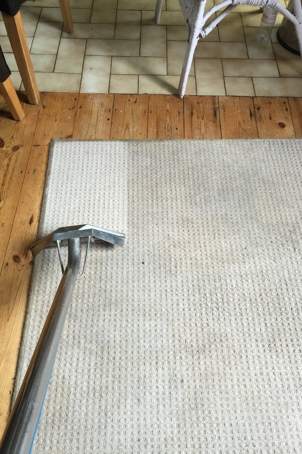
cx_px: 148
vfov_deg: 60.3
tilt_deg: -58.5
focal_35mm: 31
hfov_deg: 42.3
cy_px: 221
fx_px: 390
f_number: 2.2
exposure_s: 1/15
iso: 40
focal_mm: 4.15
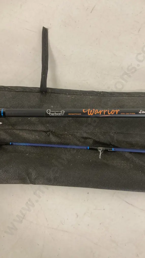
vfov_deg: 62.6
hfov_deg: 37.7
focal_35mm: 31
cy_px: 131
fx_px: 212
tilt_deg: -81.6
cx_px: 85
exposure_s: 1/50
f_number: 1.8
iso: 200
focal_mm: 3.99
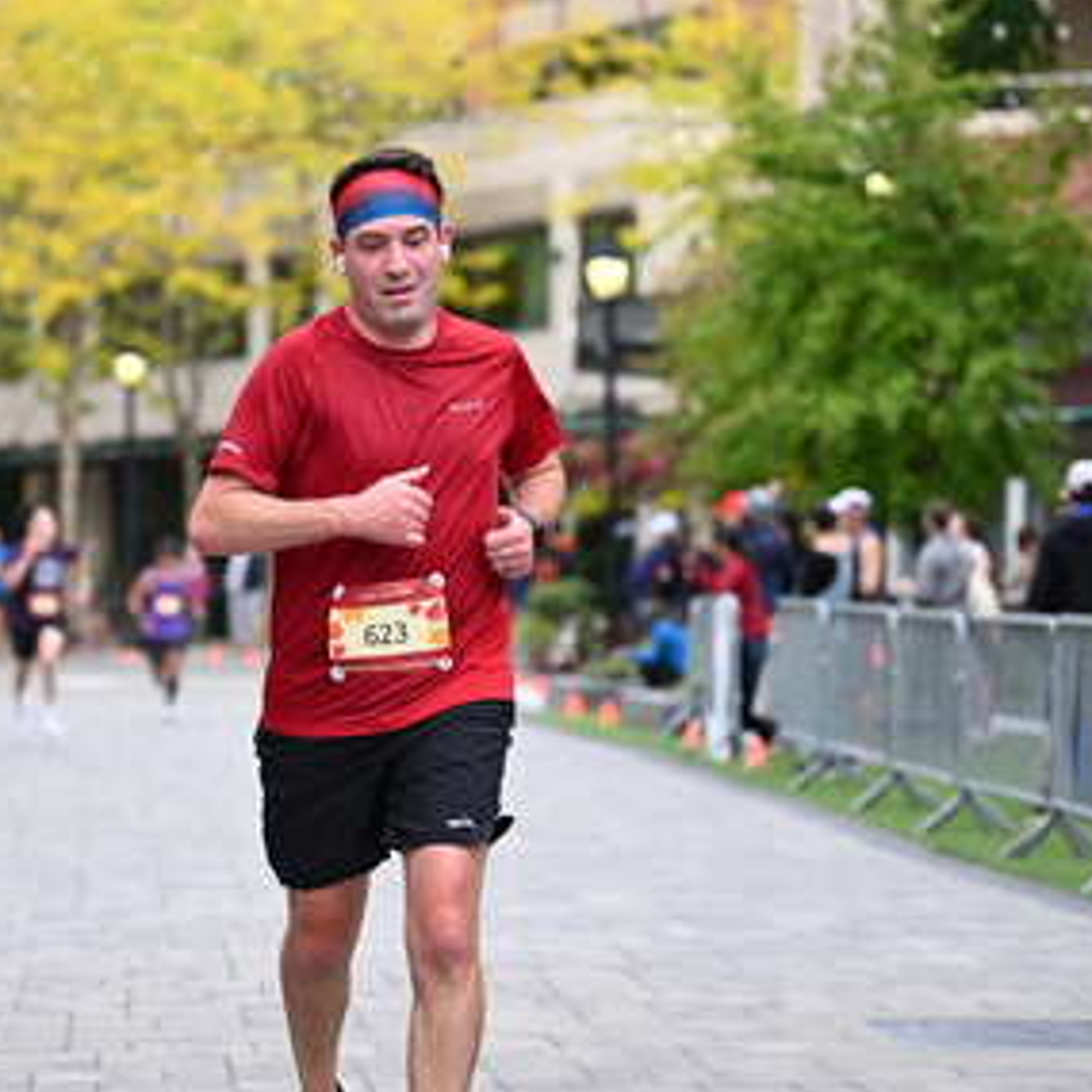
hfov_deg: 12.4
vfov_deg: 12.4
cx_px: 356
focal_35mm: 141
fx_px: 5032
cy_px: 489
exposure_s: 1/2000
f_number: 2.8
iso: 640
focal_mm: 86
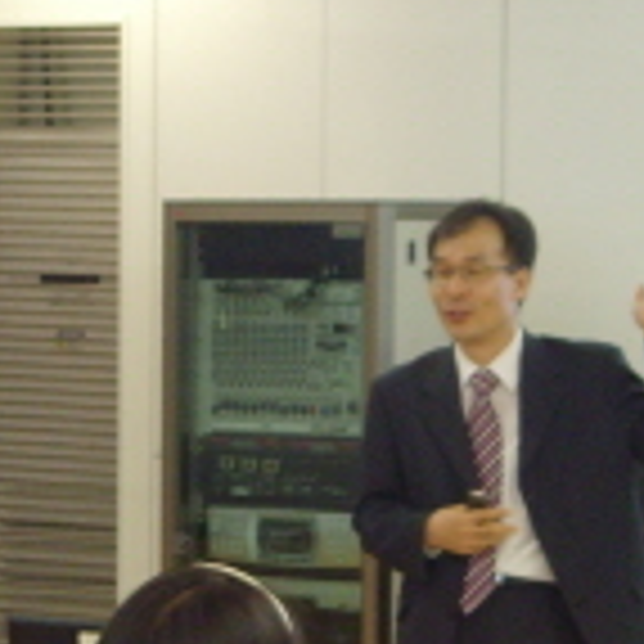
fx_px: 4841
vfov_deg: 7.6
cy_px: 439
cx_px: -198
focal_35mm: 230
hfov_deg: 7.5
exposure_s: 1/15
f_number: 4.1
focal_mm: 11.8
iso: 200
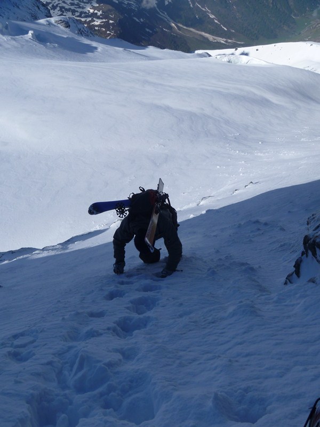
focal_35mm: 35
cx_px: 160
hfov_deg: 40.7
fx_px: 431
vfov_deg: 52.6
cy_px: 214
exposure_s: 1/500
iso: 80
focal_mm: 6.3
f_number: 5.6
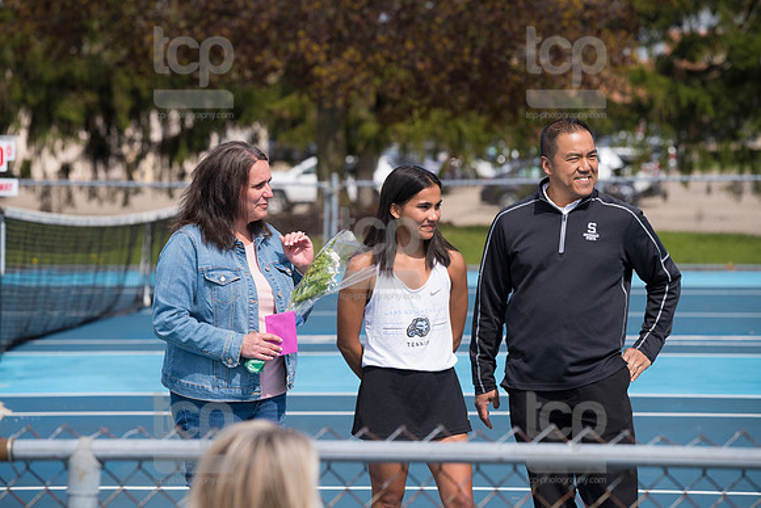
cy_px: 254
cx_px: 380
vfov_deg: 7.9
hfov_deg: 11.7
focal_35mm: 175
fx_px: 3700
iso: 250
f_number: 5.6
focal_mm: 175
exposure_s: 1/1250
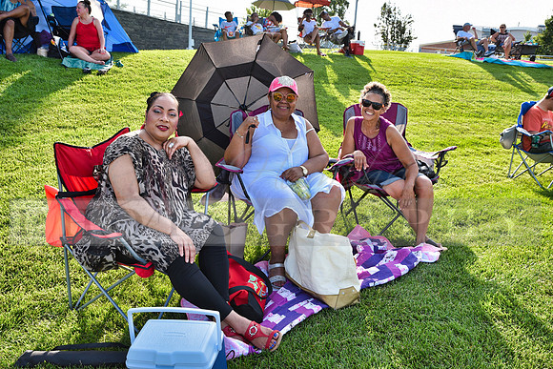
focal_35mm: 29
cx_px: 276
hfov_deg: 63.6
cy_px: 184
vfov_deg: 45.0
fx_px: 446
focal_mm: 29
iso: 200
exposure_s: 1/160
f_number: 6.3
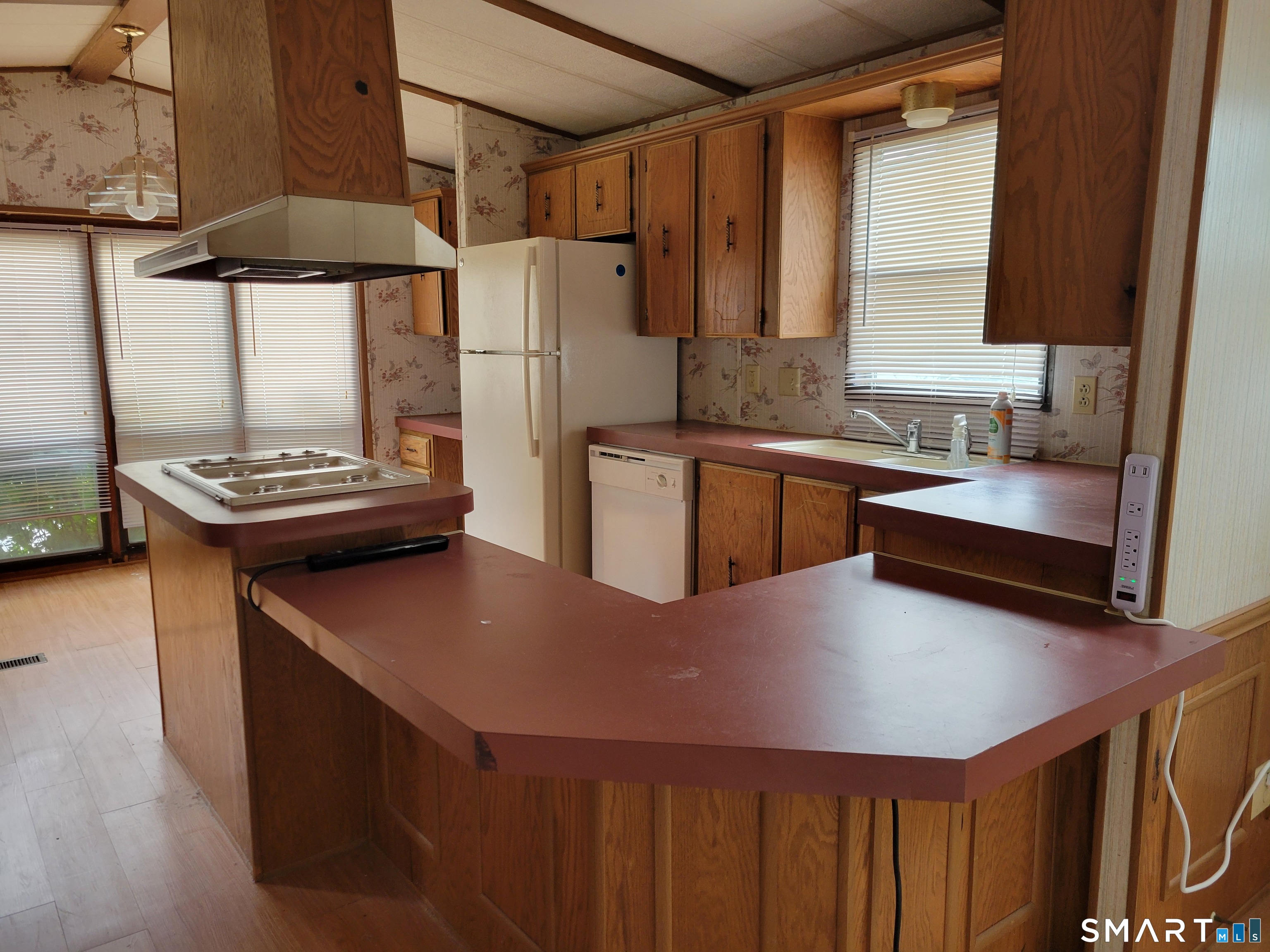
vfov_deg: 53.1
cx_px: 635
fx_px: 954
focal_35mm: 26
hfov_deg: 67.3
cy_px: 476
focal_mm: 5.4
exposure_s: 1/120
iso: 160
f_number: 1.8
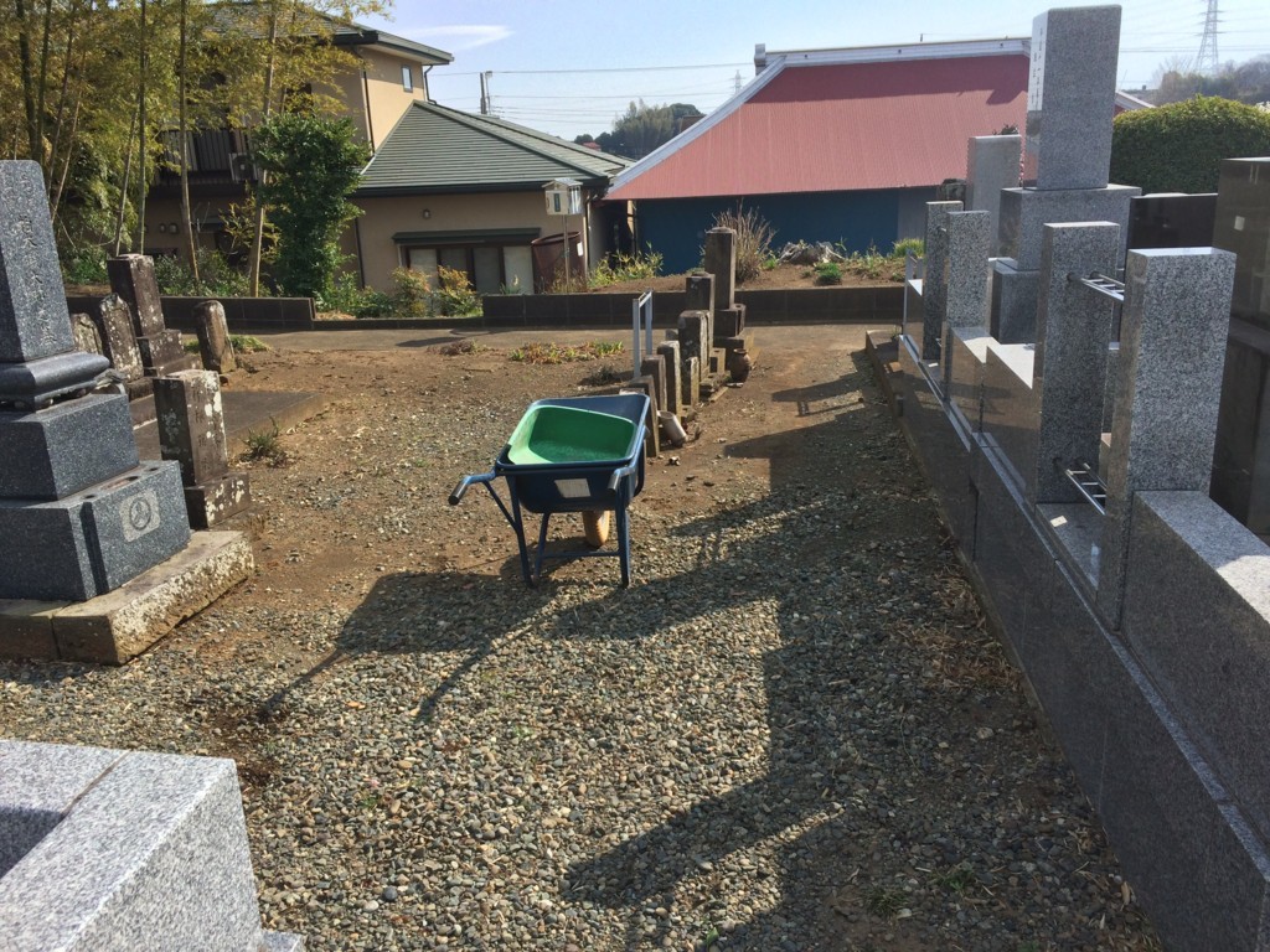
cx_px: 635
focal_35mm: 29
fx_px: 1064
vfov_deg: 48.2
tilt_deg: -18.9
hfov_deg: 61.7
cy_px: 476
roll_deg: +3.2
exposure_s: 1/1709
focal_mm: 4.15
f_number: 2.2
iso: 32
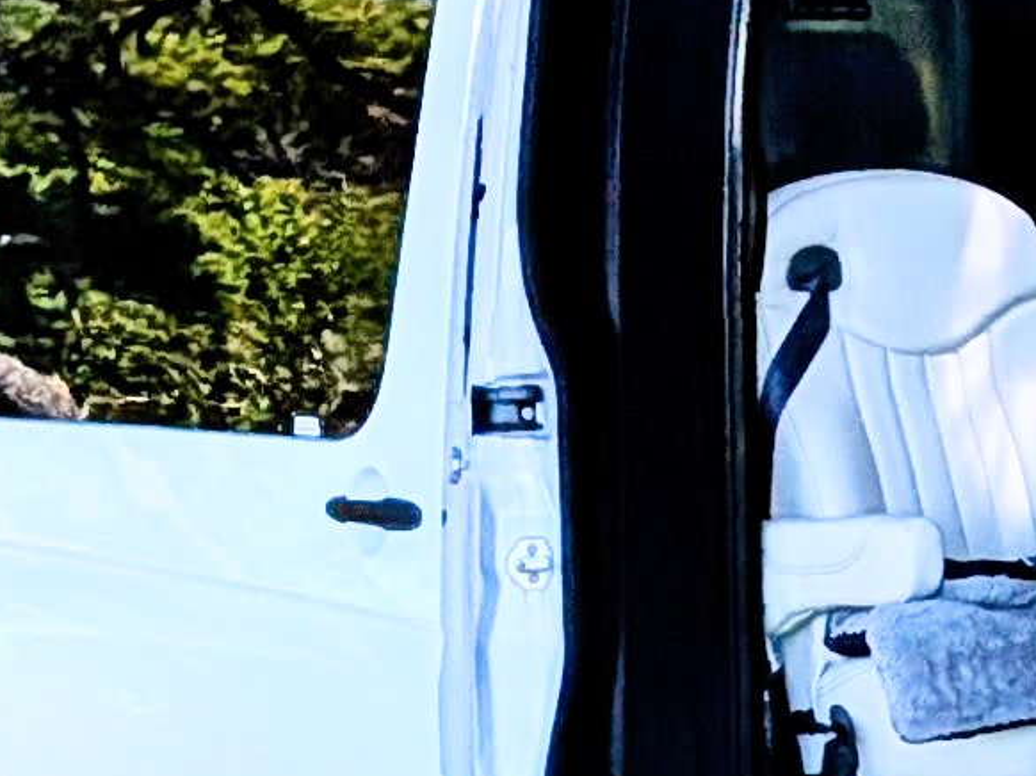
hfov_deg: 11.9
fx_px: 4936
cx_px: 1009
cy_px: 482
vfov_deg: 9.0
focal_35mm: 165
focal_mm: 4.5
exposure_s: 1/2160
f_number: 1.7
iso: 28
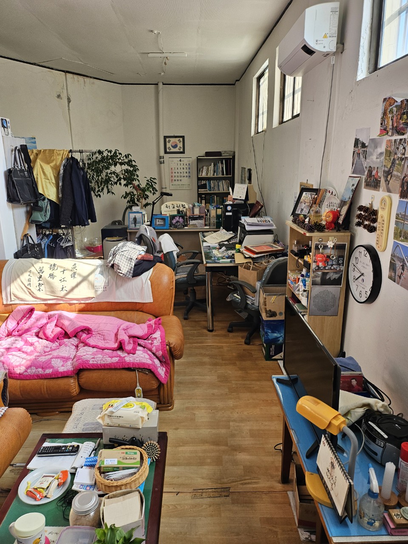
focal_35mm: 24
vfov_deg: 71.6
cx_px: 204
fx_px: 377
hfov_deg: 56.8
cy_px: 272
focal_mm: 5
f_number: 1.8
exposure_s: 1/182
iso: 80
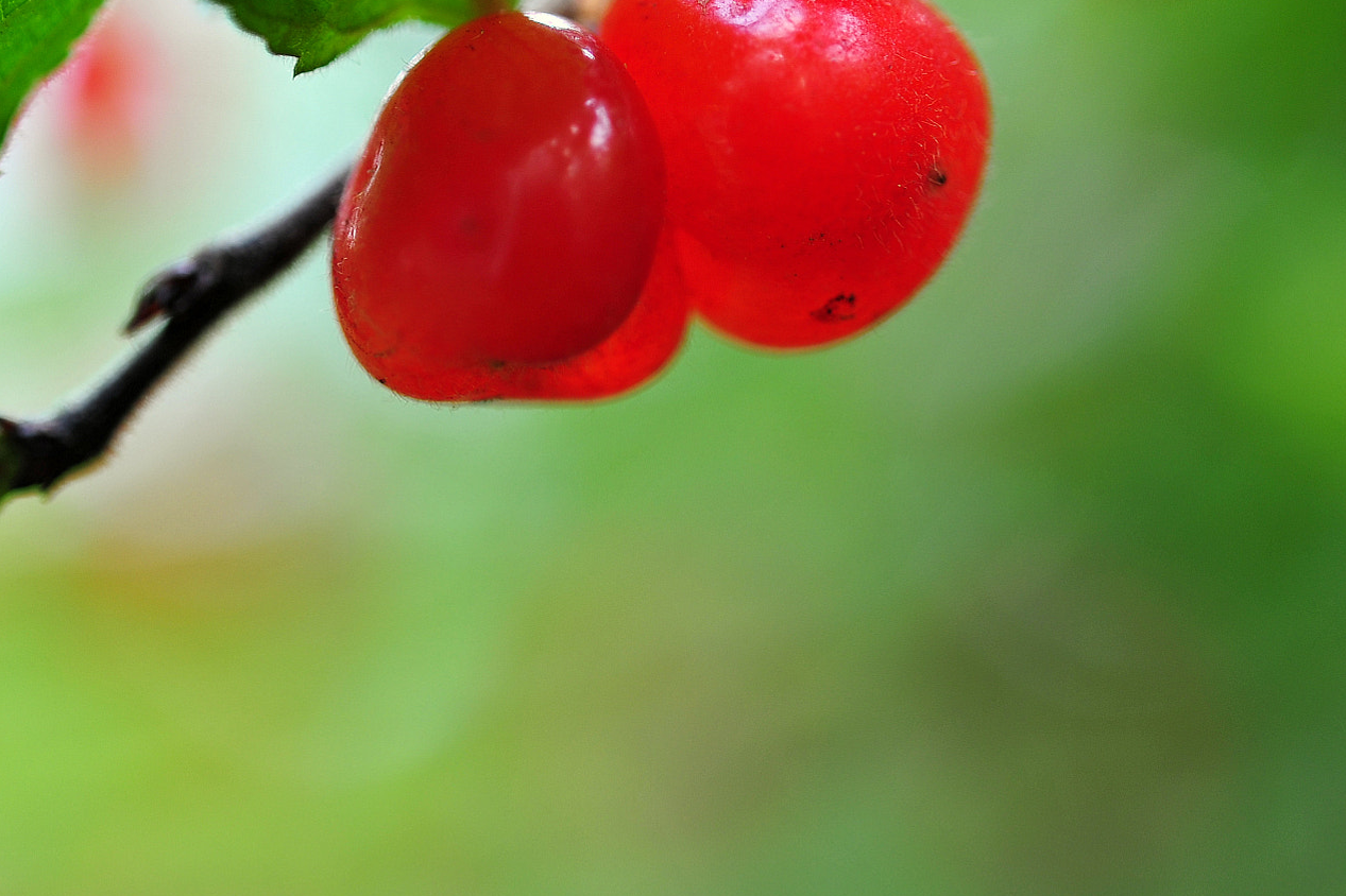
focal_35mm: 97
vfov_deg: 14.1
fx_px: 3626
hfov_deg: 21.0
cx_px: 651
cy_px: 309
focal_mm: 60
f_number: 4
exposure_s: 1/80
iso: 200
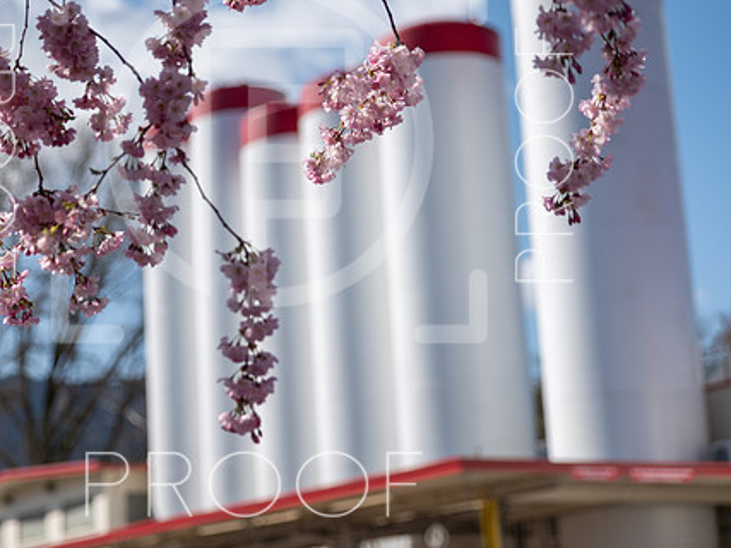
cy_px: 246
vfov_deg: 17.4
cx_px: 260
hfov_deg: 23.0
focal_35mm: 85
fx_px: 1794
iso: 100
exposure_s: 1/4000
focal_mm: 65
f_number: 2.8
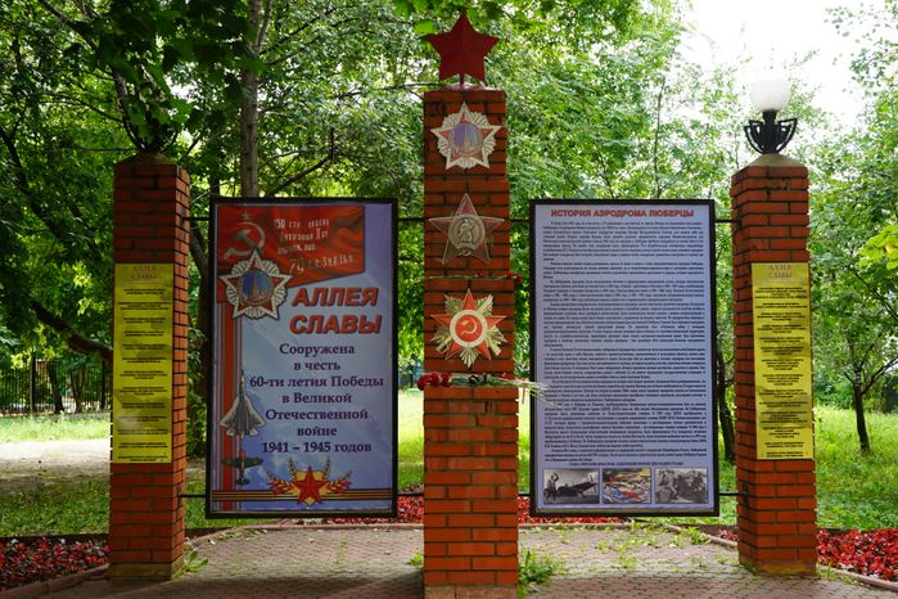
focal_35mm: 41
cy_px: 300
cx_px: 449
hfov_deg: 47.4
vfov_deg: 32.6
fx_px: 1023
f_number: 4.5
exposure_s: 1/60
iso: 100
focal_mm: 41
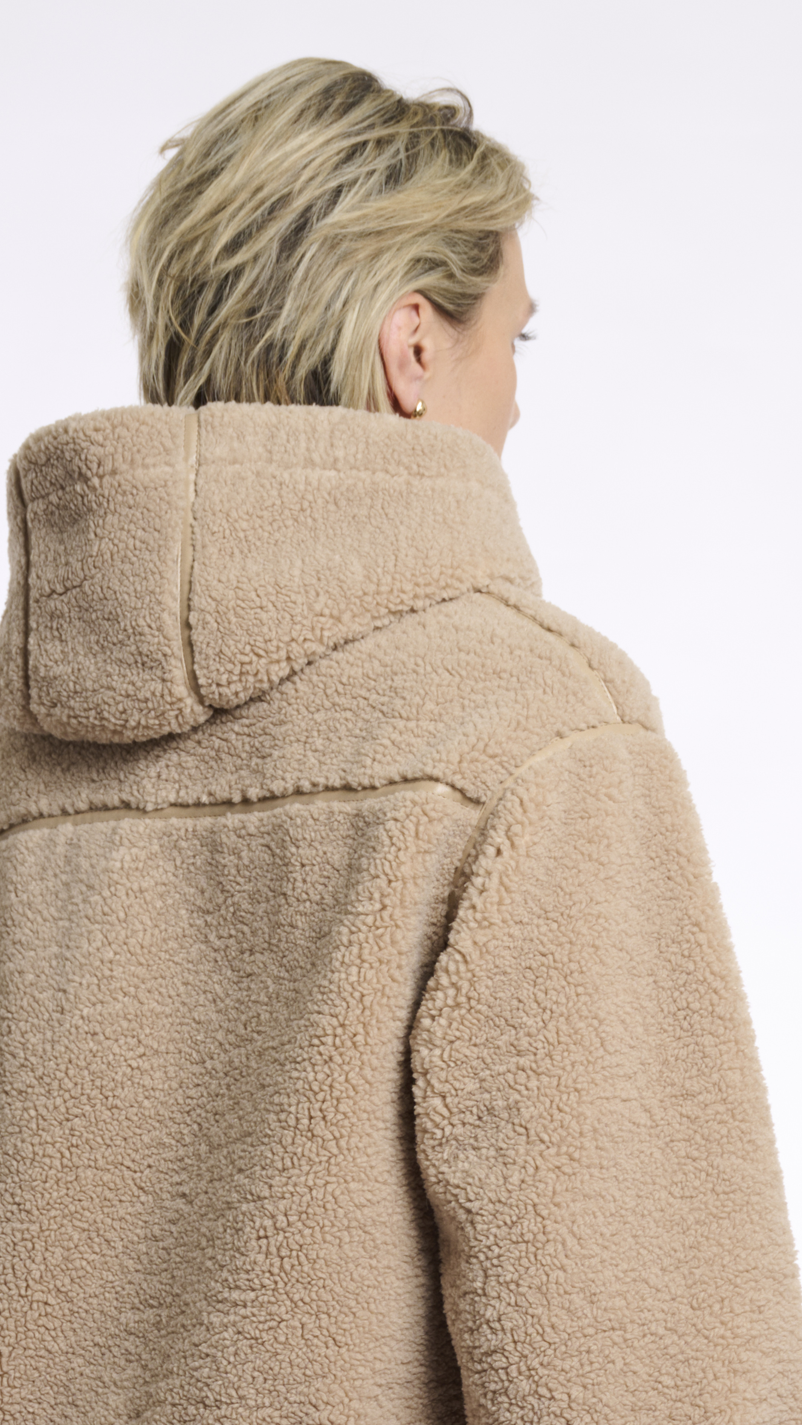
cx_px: 301
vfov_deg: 14.8
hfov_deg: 8.4
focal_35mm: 144
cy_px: 1097
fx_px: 5444
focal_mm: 86
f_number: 8
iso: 125
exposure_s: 1/160
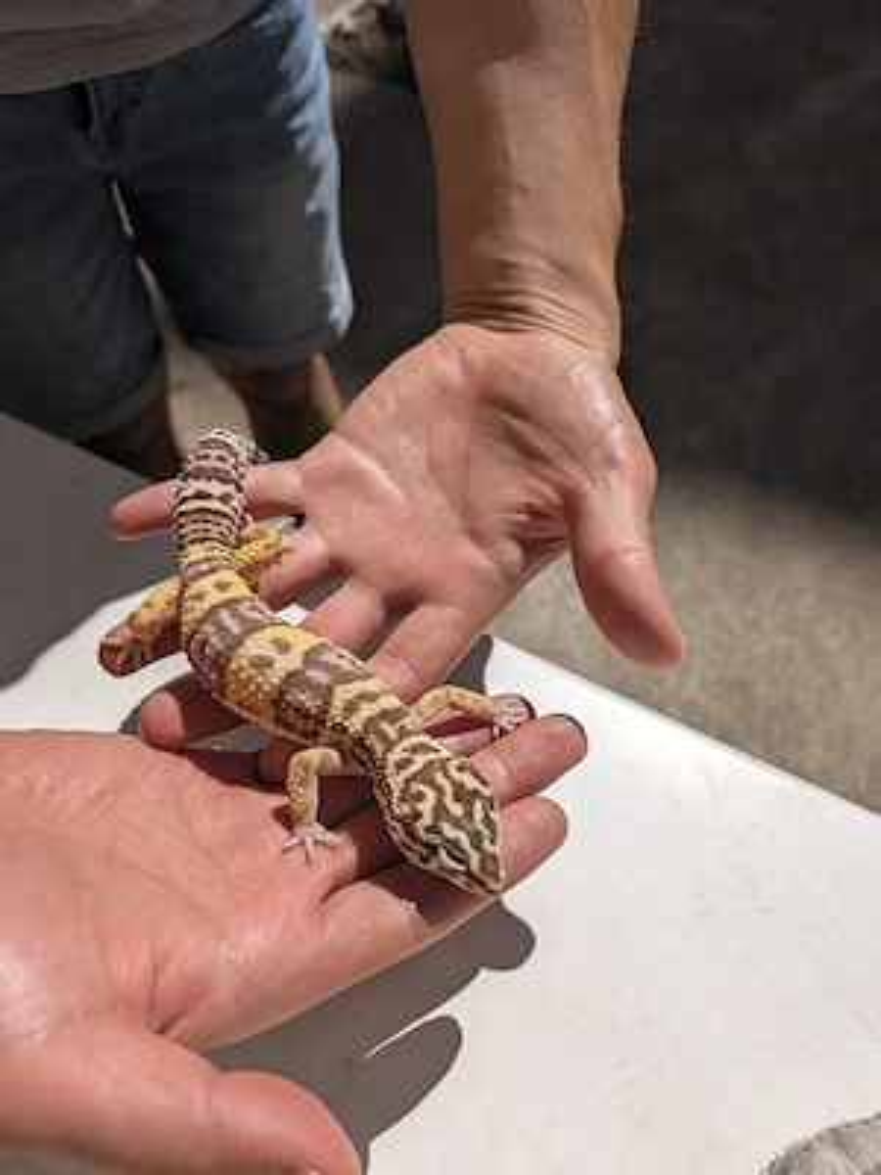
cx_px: 440
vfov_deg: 73.9
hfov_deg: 58.9
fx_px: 780
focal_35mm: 23
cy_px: 588
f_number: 1.7
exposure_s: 1/3333
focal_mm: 5.28
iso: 16
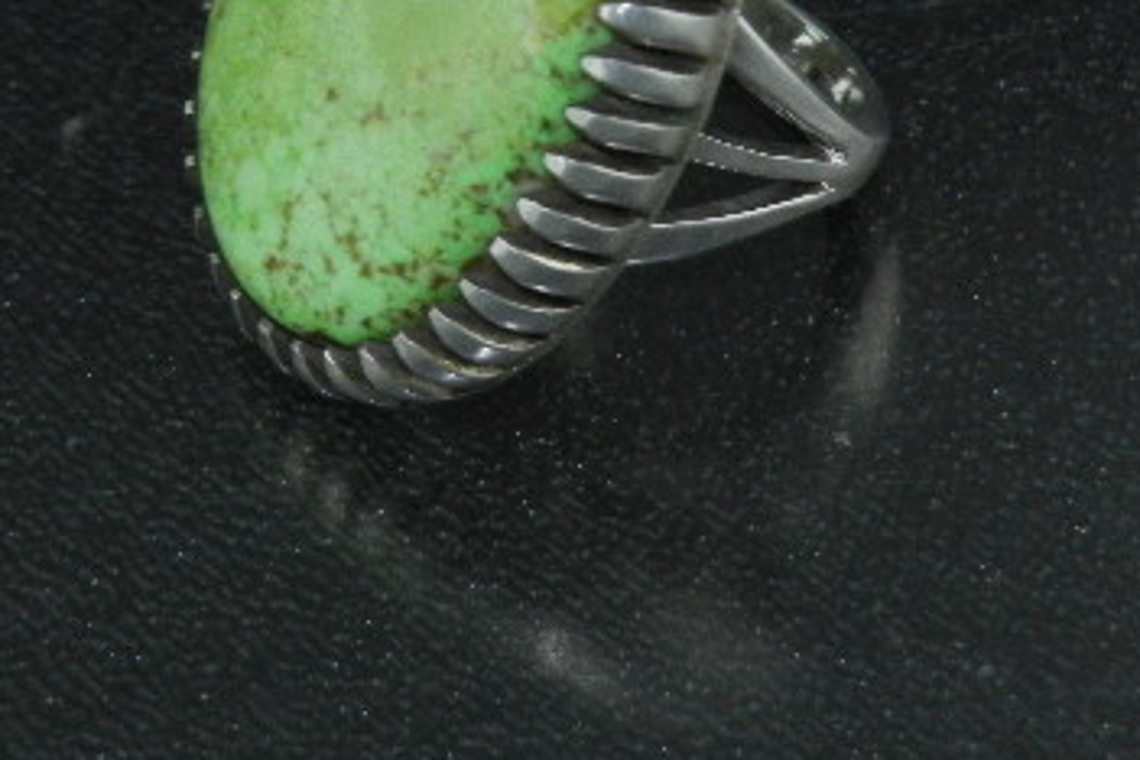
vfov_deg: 9.3
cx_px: 513
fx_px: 4623
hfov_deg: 14.1
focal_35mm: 146
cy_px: 42
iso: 800
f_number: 8.6
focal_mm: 13.9
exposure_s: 1/30
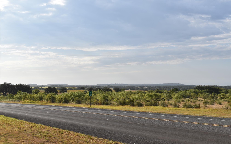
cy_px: 67
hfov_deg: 38.2
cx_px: 118
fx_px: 334
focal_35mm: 53
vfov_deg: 24.4
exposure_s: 1/320
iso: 100
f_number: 9
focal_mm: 34
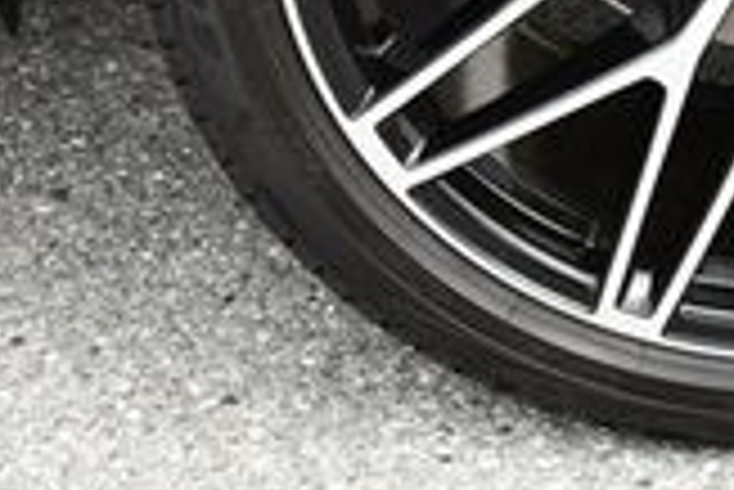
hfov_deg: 10.8
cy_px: -360
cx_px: 702
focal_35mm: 189
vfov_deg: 7.1
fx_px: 3857
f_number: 5.6
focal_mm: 24
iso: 280
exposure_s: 1/250
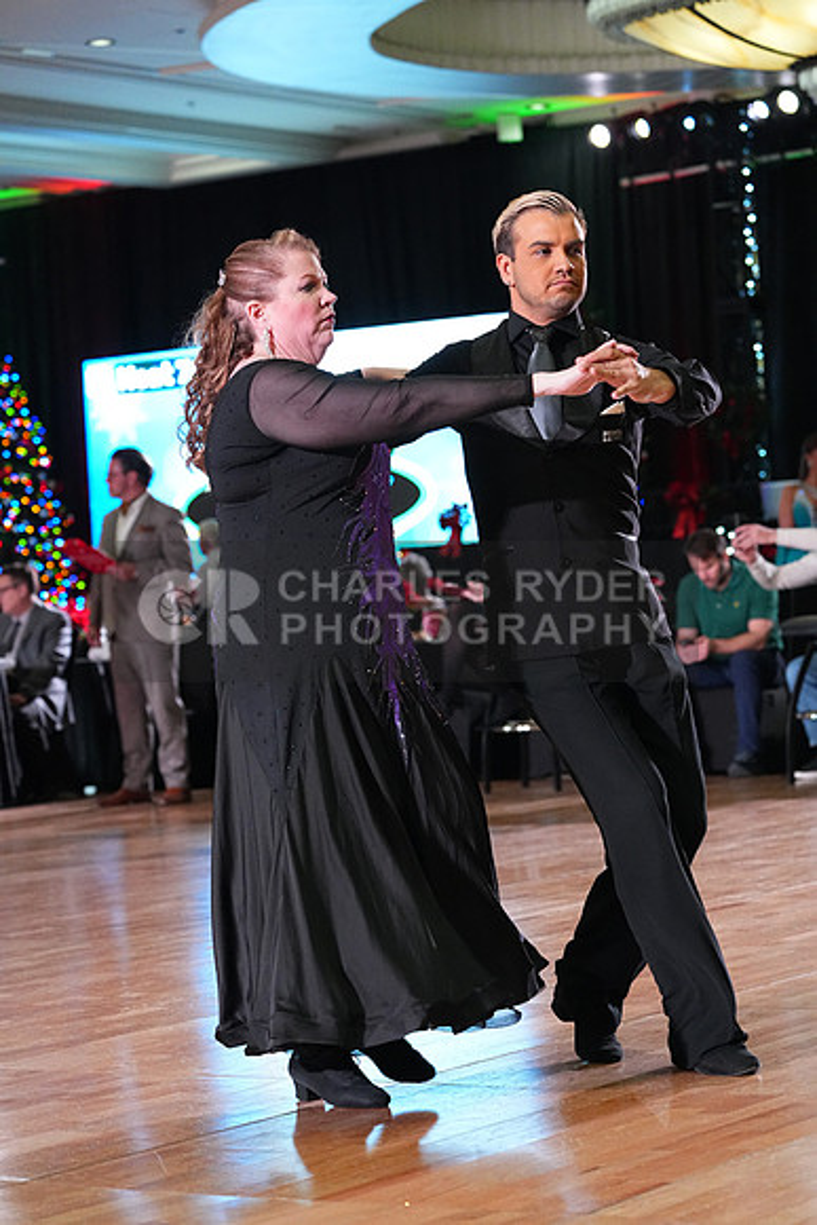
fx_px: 3198
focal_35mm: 94
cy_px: 612
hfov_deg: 14.6
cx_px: 408
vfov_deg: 21.7
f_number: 4.5
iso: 6400
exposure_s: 1/400
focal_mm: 94
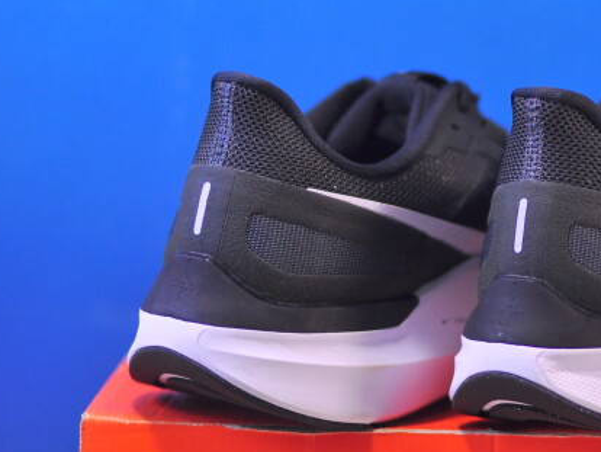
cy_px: 126
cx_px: 559
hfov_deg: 14.0
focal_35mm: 139
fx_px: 2415
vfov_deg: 10.7
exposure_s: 1/320
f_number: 2.2
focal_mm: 50
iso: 250
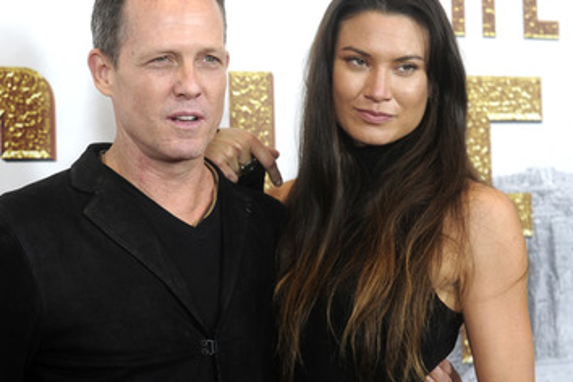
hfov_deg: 22.8
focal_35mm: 89
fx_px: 1416
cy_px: 167
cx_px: 235
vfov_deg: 15.4
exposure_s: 1/250
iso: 1600
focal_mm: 70
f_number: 4.5
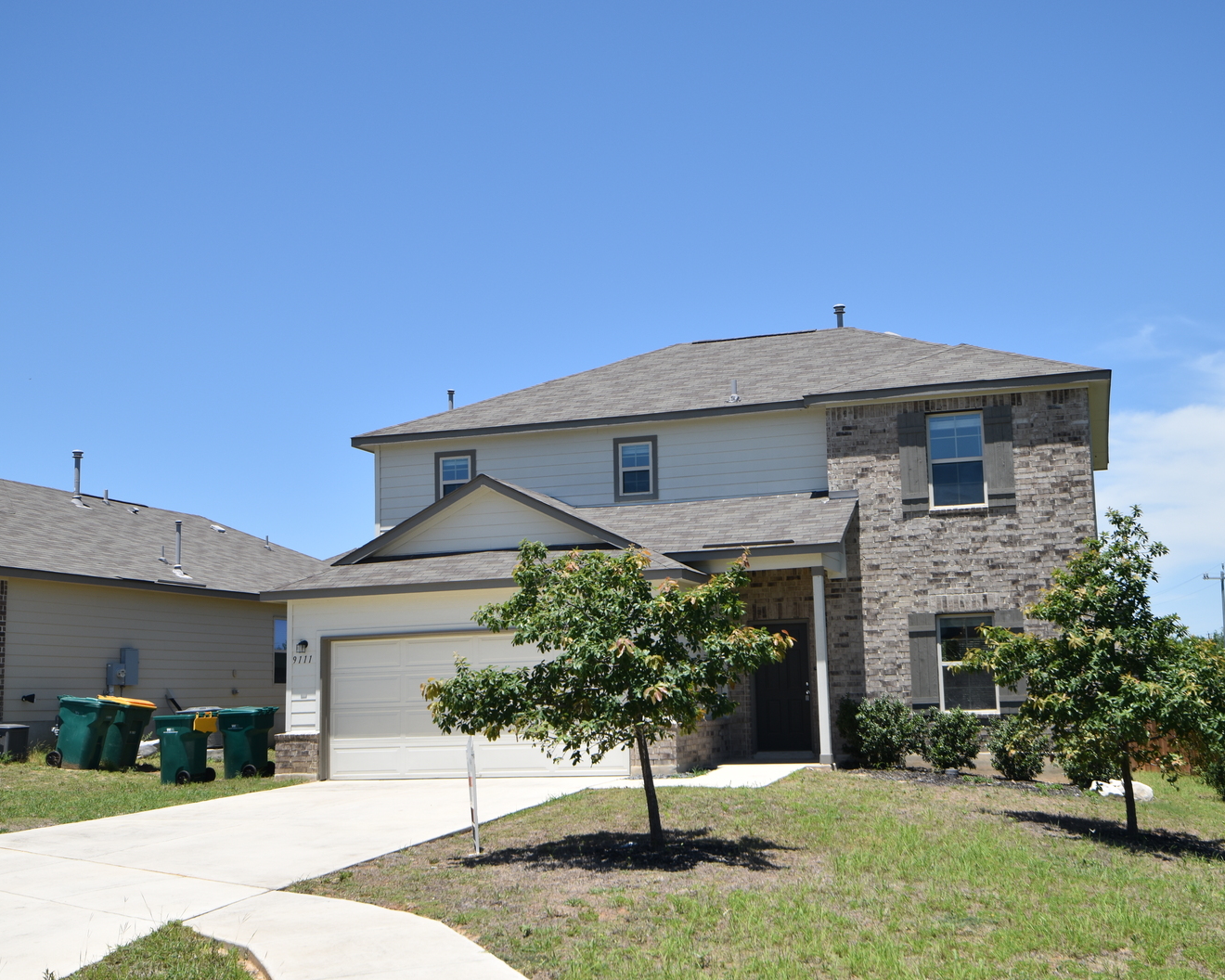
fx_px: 1378
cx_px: 680
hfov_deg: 47.9
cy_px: 499
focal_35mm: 38
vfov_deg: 39.2
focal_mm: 22
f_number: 8
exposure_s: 1/250
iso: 100
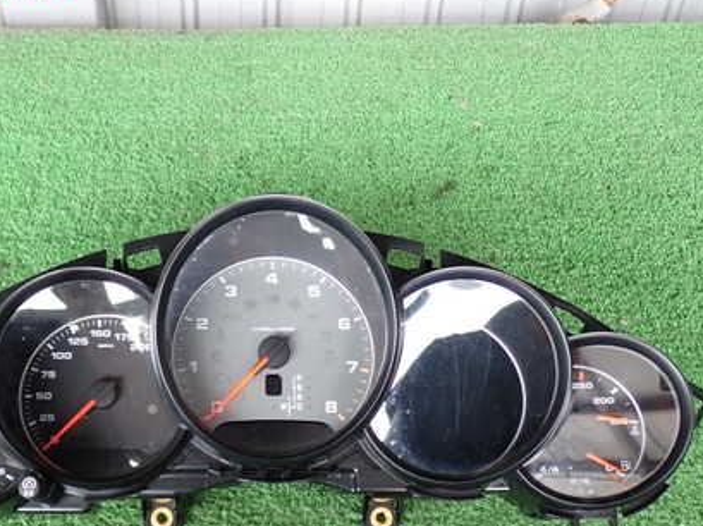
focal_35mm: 47
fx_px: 954
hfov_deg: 40.2
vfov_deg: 30.6
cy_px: 347
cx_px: 263
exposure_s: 1/30
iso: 200
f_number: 2.4
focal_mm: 5.79
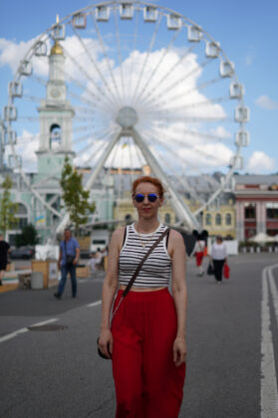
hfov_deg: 26.9
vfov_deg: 39.6
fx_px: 581
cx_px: 139
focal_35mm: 50
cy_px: 209
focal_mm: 50
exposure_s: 1/2500
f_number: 2
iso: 100
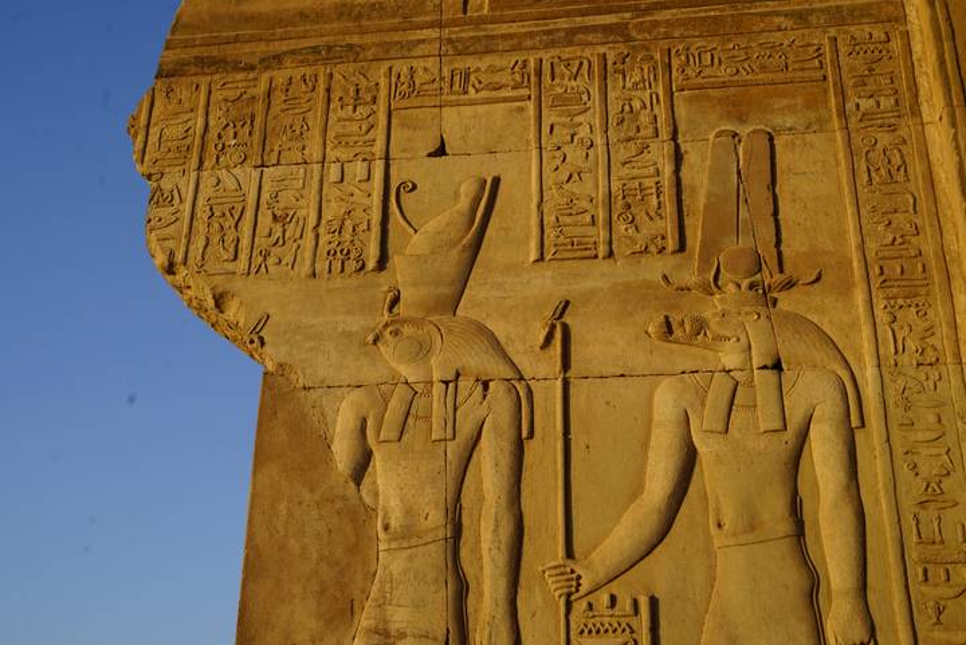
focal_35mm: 46
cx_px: 483
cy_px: 322
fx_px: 1235
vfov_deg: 29.3
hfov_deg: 42.7
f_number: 10
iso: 100
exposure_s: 1/100
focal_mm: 46
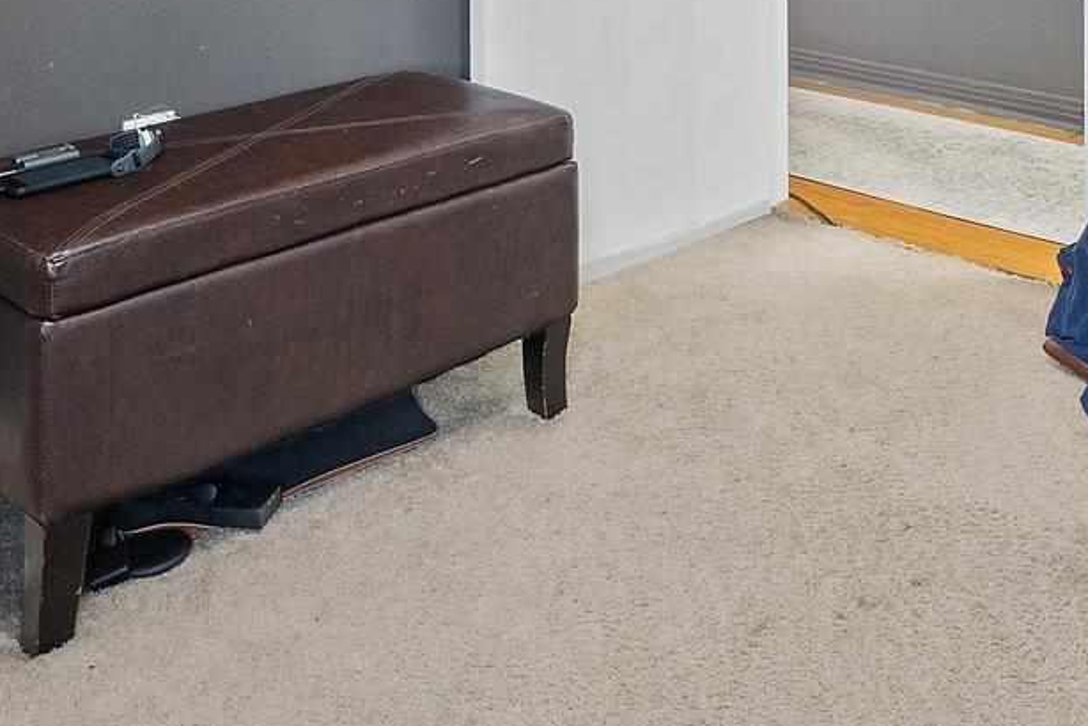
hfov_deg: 39.1
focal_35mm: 50
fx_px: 1512
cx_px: 734
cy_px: -291
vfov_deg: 23.0
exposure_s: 2
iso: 400
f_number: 8
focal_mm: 10
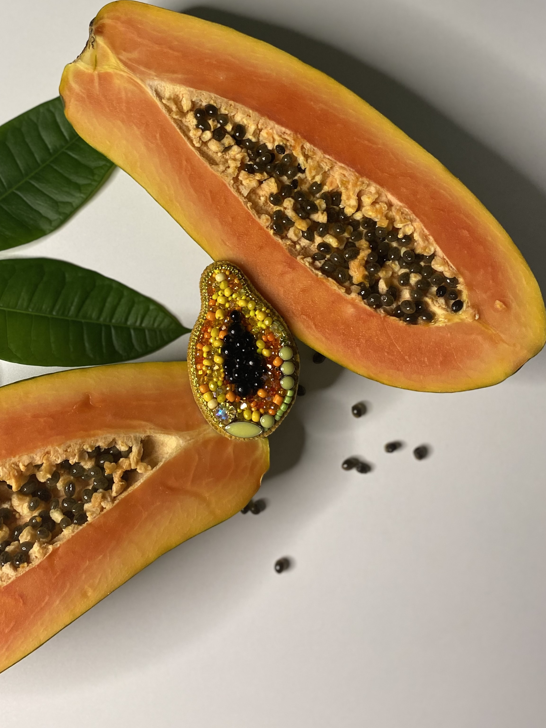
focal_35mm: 34
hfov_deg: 41.5
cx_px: 206
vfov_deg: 53.2
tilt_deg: -84.7
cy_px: 259
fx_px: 715
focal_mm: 4.25
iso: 250
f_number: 1.8
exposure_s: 1/60
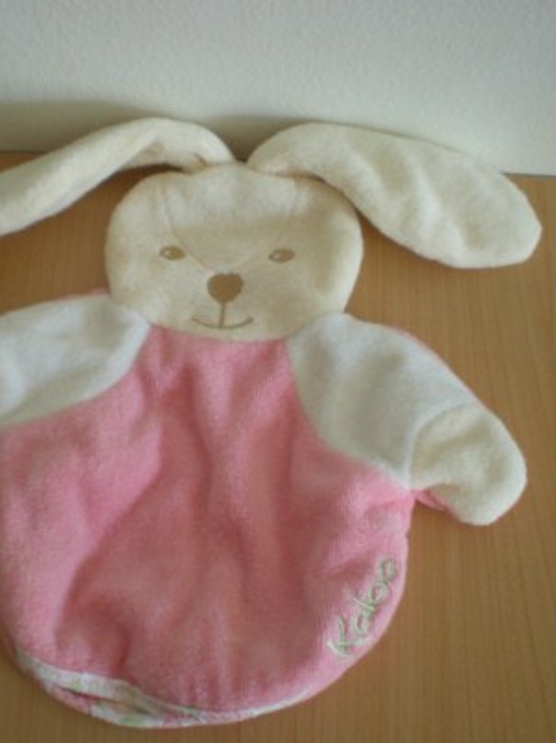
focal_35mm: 49
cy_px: 407
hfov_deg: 29.6
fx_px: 1050
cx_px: 226
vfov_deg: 38.9
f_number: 3.1
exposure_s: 1/29
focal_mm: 6.3
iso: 200
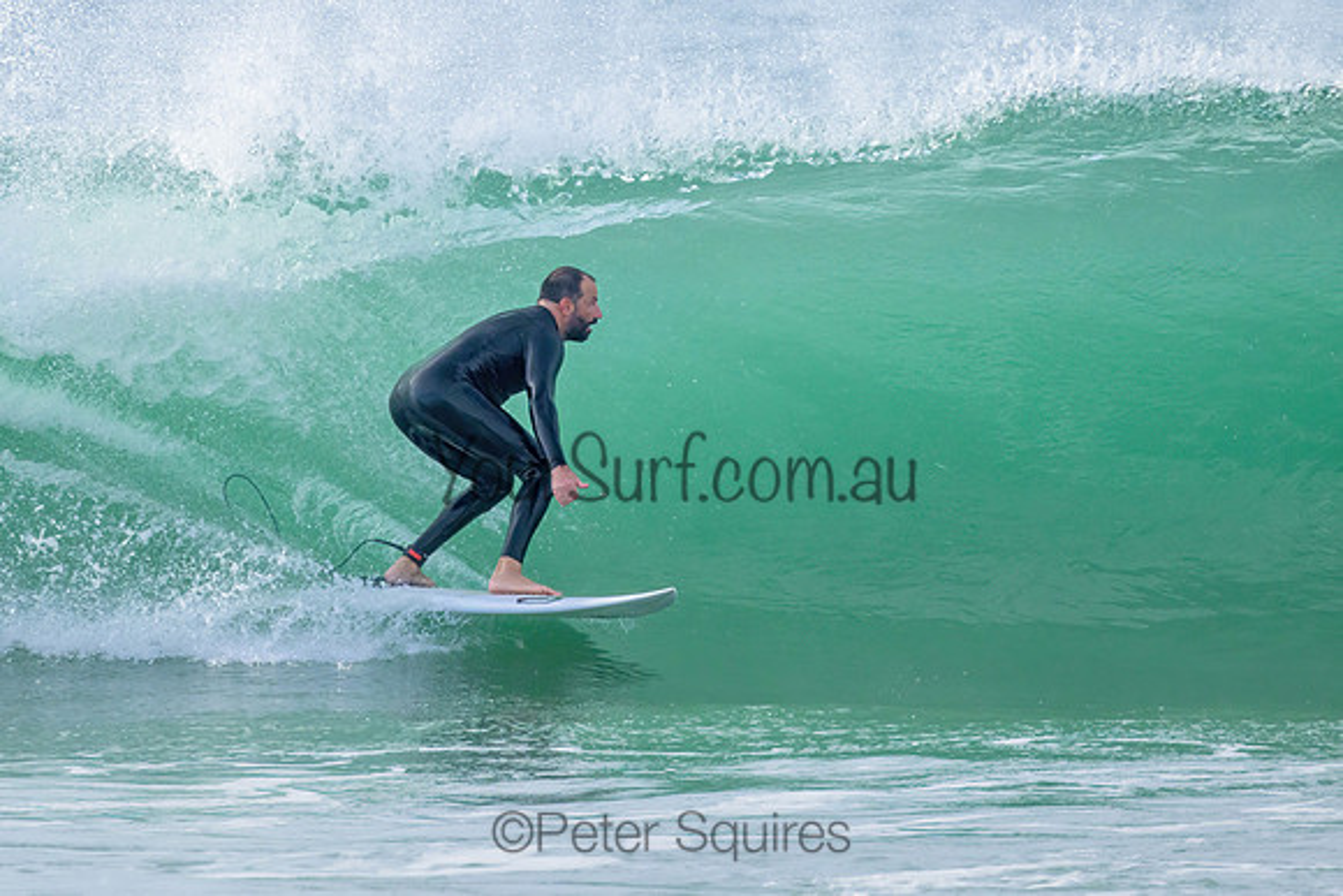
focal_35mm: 1101
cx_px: 622
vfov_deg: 1.2
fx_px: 41073
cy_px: 314
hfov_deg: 1.9
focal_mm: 800
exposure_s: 1/1600
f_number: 11
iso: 2000
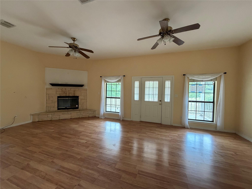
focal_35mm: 14
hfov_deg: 102.1
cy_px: 94
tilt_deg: -1.9
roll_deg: -0.6
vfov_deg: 85.7
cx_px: 126
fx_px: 102
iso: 320
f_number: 2.2
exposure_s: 1/70
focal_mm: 2.22
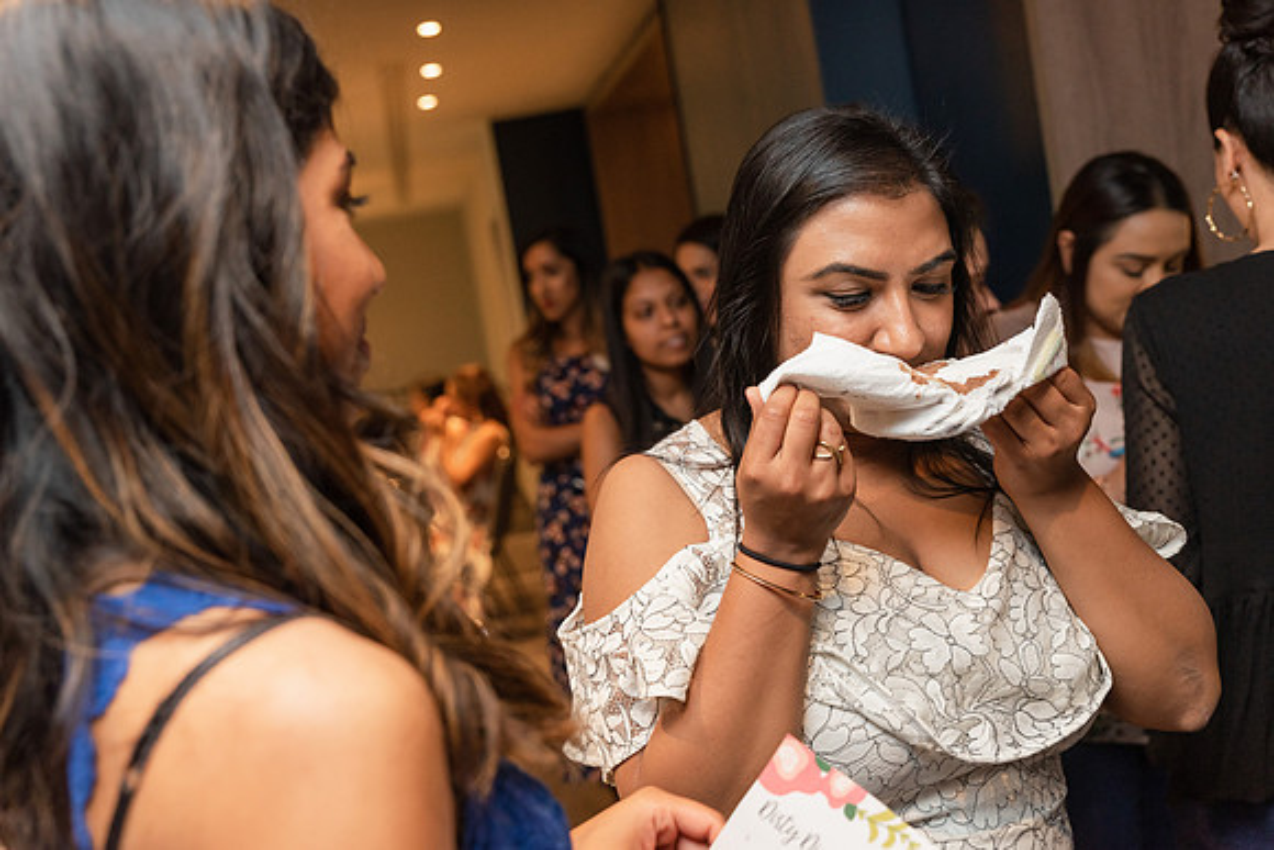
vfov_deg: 30.5
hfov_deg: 44.5
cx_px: 637
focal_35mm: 44
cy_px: 425
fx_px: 1557
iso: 2000
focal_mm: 44
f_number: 4
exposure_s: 1/160
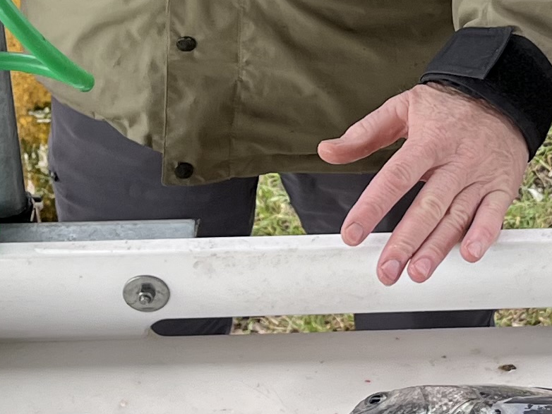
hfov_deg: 14.6
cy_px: -105
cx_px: 480
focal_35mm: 134
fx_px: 2137
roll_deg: +0.3
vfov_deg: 10.8
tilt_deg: -30.2
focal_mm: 5.1
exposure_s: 1/173
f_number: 1.6
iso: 40
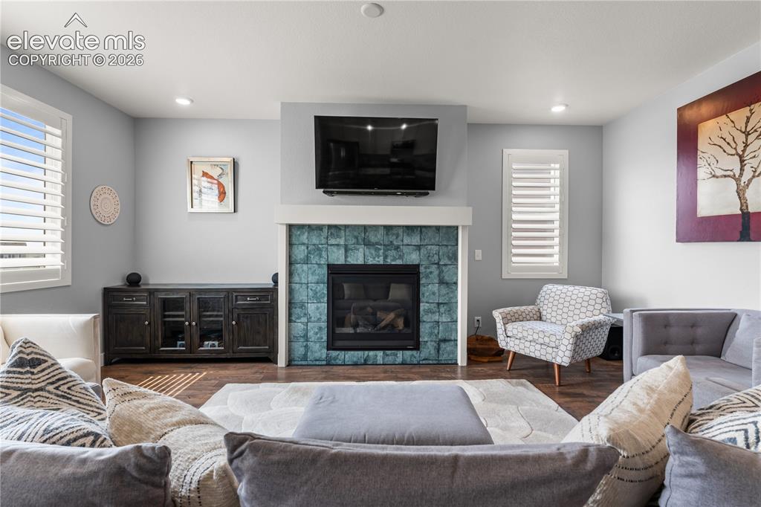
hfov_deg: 93.5
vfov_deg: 70.6
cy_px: 254
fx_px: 358
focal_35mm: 17
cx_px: 380
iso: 250
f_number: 8
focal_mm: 11.3
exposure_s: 1/10
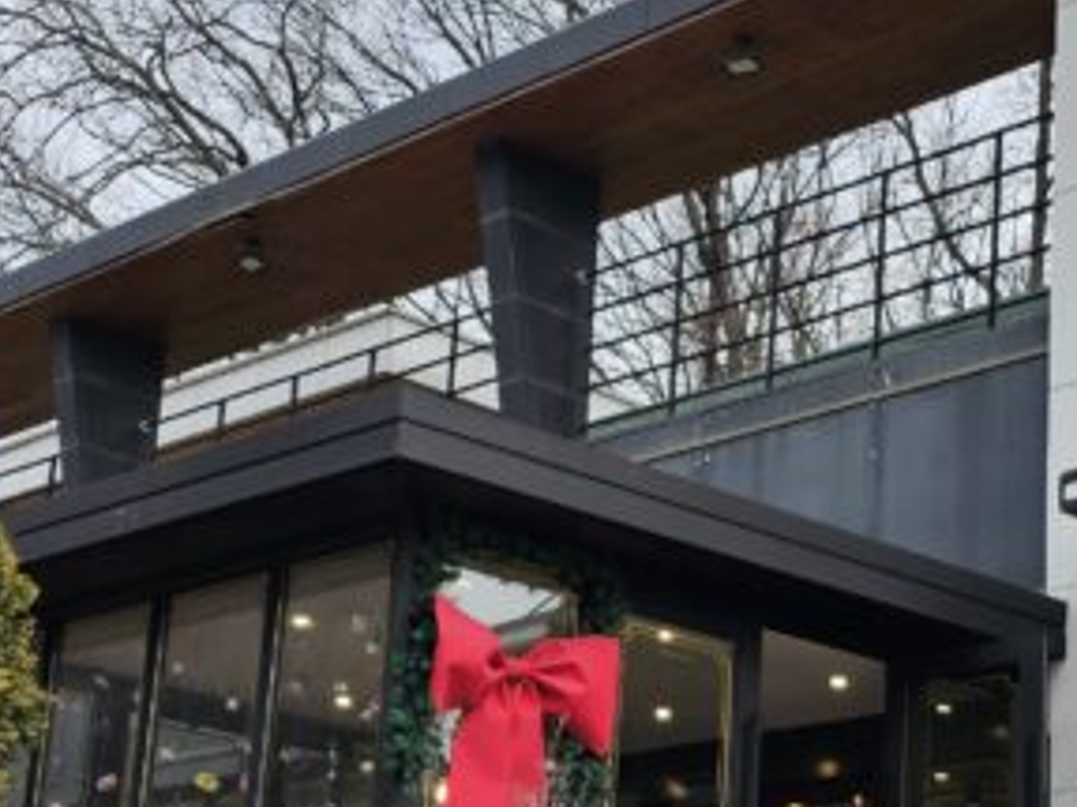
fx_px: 2550
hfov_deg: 23.6
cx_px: 799
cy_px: 653
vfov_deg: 17.8
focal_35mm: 82
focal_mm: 6.3
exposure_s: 1/180
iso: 16
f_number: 1.7
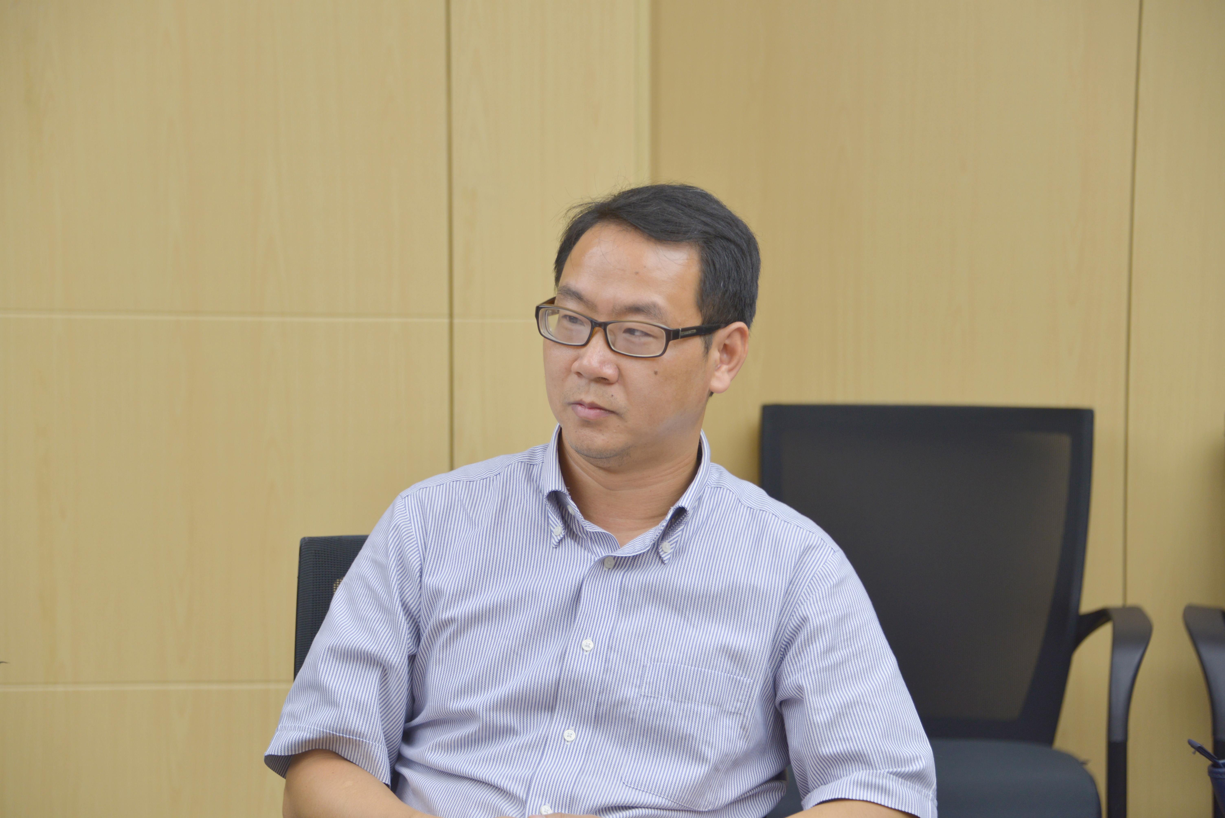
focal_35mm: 105
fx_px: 3574
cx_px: 612
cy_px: 409
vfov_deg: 13.1
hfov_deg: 19.4
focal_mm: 105
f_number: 5.3
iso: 400
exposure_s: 1/80
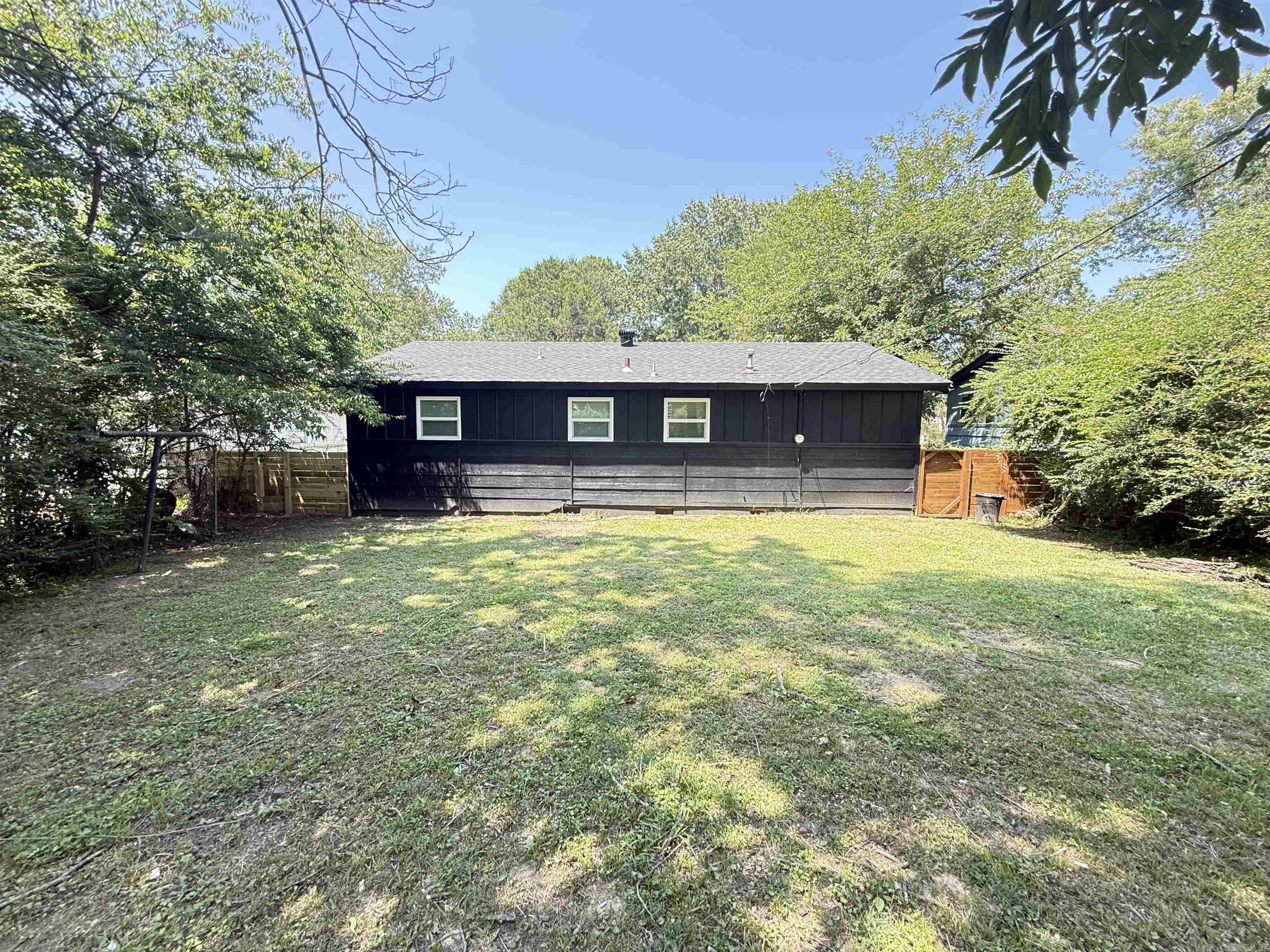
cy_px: 476
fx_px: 514
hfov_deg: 102.1
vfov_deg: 85.7
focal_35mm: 14
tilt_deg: -5.4
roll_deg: -0.8
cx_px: 635
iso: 64
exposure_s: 1/107
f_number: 2.2
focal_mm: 2.22
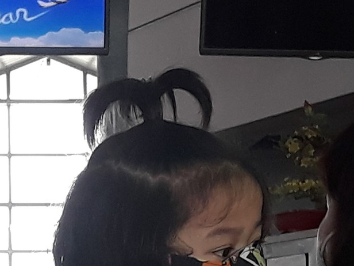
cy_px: 293
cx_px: 170
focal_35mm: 64
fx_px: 654
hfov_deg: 30.3
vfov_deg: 21.7
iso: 80
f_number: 1.7
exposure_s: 1/100
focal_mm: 3.71
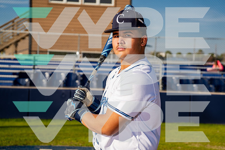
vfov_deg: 19.5
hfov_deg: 28.8
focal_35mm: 70
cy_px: 75
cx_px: 112
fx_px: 438
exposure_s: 1/1250
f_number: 4
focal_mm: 70
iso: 100
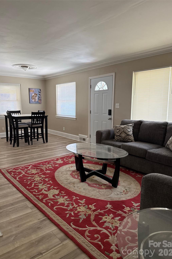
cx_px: 82
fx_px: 179
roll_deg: +0.1
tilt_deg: -7.8
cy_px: 130
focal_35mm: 25
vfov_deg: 71.5
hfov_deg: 51.2
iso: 200
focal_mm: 6.76
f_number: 1.78
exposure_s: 1/96
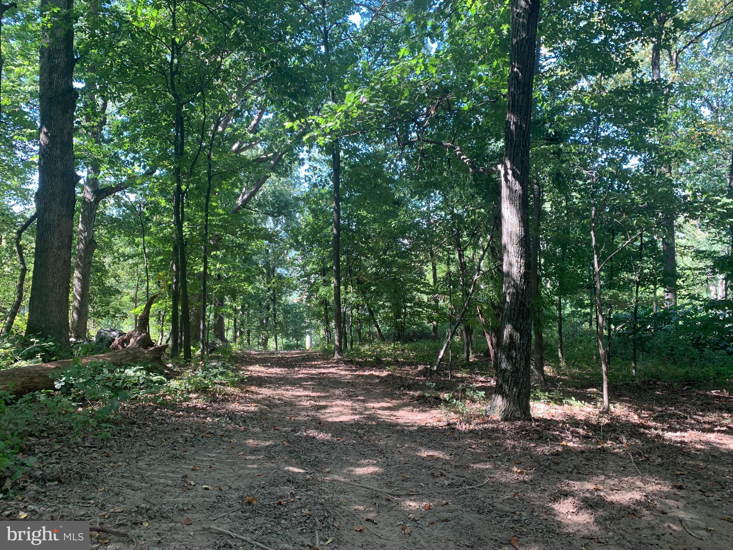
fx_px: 551
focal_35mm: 26
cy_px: 275
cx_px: 366
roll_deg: +1.8
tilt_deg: -0.5
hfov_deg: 67.3
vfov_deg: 53.1
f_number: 1.8
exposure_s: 1/121
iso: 64
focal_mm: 4.25
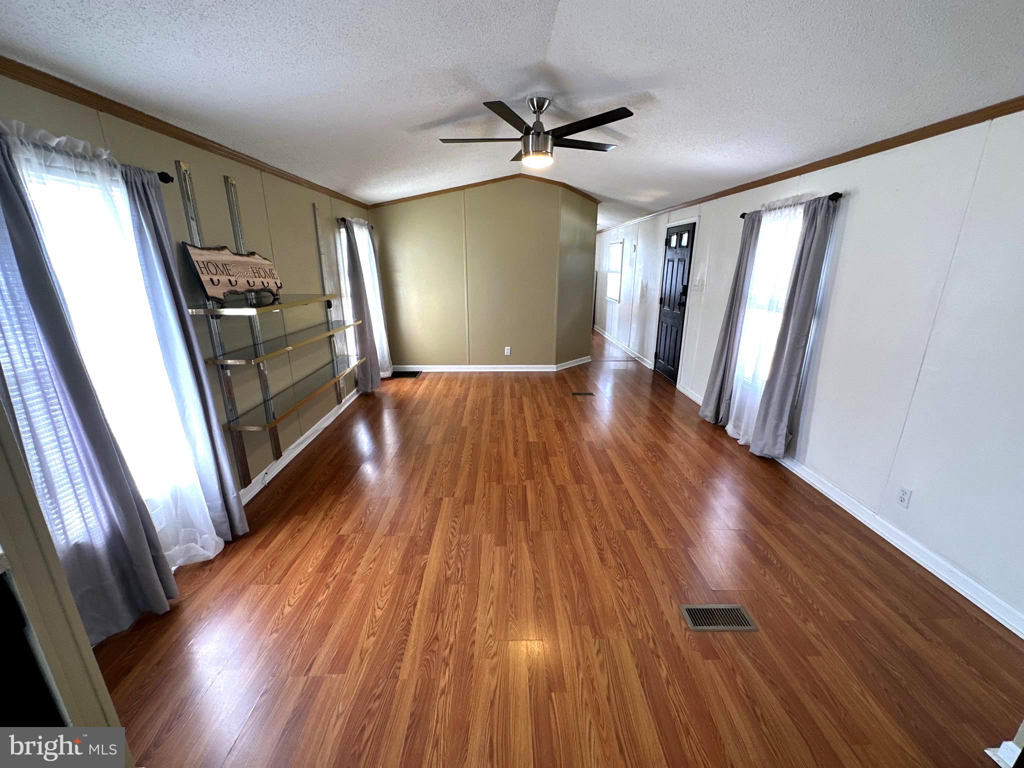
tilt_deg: -16.6
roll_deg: -0.9
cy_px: 384
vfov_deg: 85.7
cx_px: 512
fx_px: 414
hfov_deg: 102.1
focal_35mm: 14
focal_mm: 2.22
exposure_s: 1/120
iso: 250
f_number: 2.2
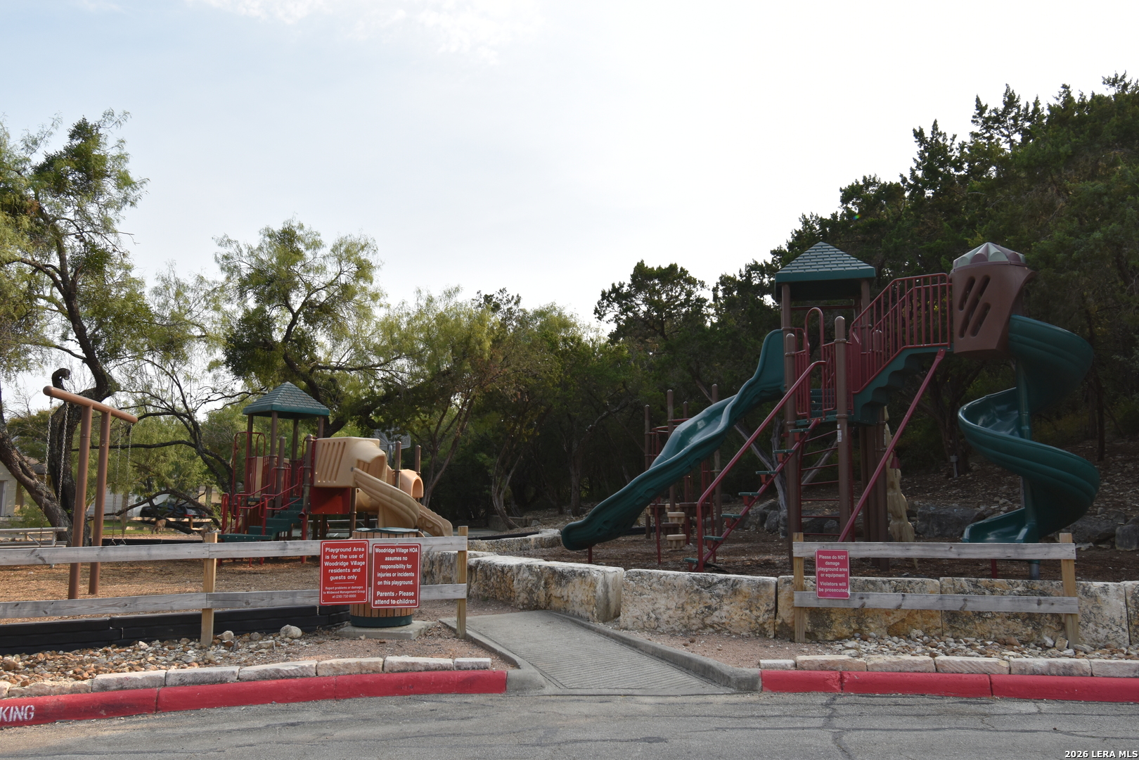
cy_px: 380
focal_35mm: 30
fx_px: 949
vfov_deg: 43.6
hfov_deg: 61.9
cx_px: 570
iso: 180
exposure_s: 1/250
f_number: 8
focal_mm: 20
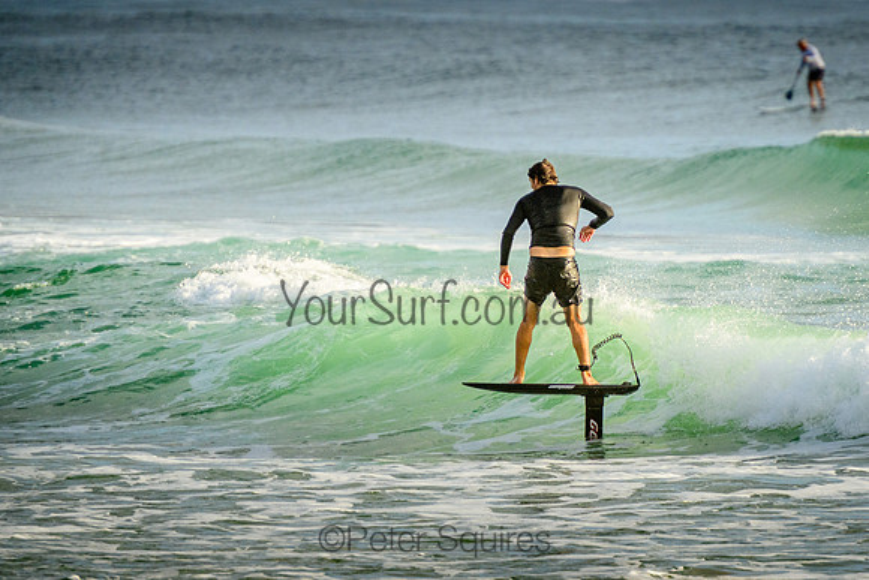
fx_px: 13281
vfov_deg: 2.5
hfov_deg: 3.7
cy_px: 221
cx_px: 598
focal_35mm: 550
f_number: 5.6
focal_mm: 400
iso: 800
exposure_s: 1/2000
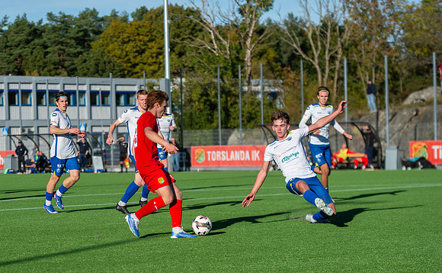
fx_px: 1625
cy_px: 195
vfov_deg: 9.6
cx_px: 149
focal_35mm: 135
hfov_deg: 15.5
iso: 100
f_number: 3.2
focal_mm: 100
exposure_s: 1/1600
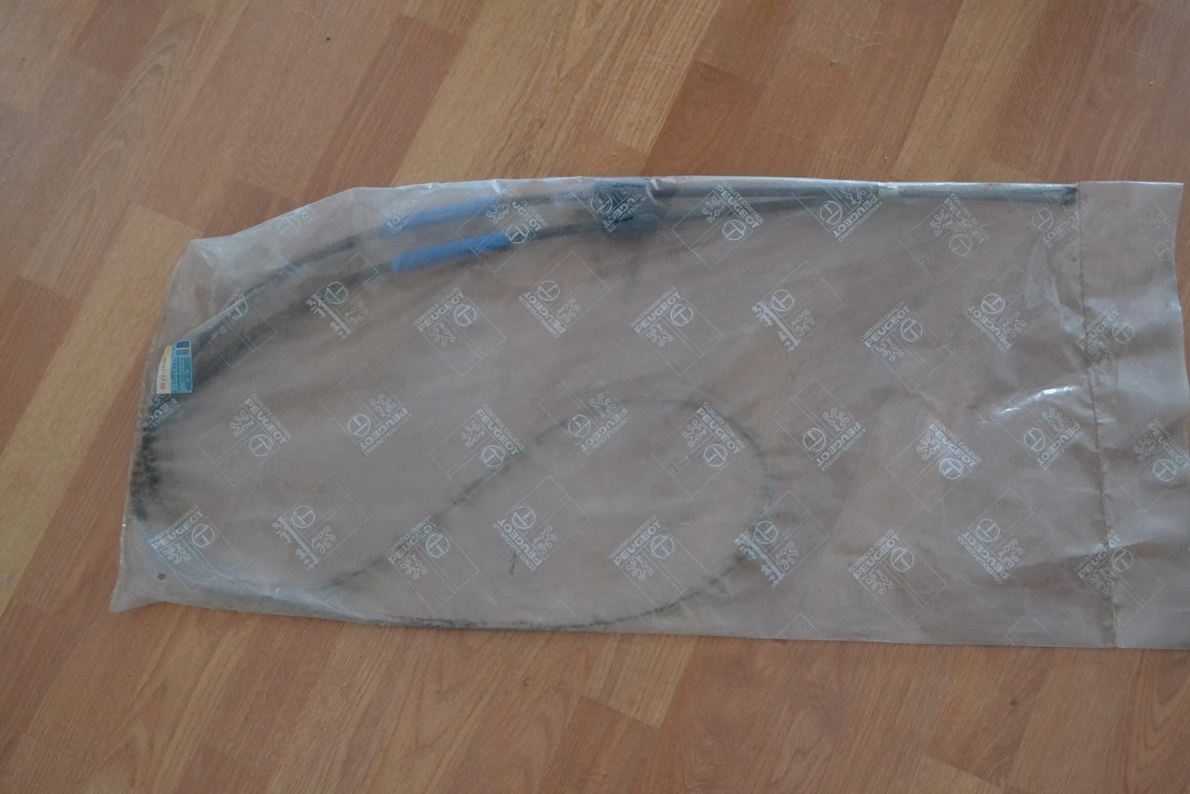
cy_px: 397
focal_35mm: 39
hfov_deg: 49.6
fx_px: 1289
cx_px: 595
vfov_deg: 34.2
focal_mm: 26
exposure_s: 1/60
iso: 2800
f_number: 4.2
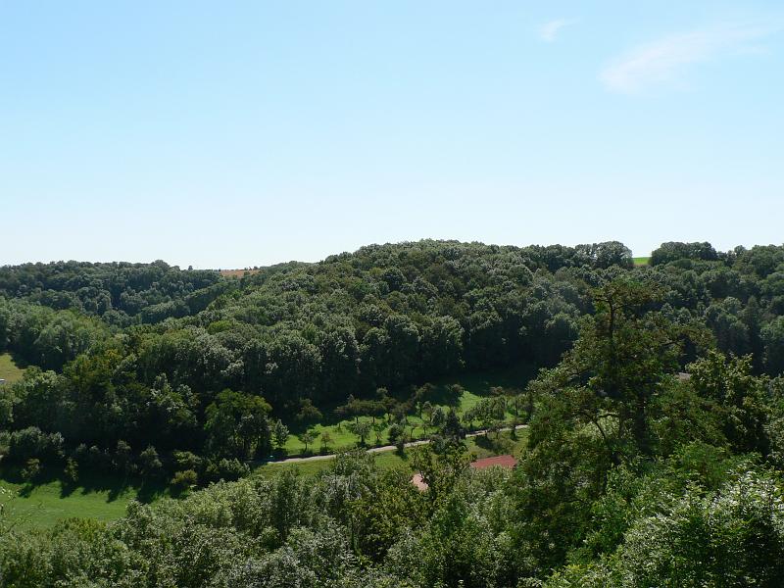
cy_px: 294
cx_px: 392
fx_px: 815
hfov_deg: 51.4
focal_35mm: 36
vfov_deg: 39.7
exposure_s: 1/400
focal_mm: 6
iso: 80
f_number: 5
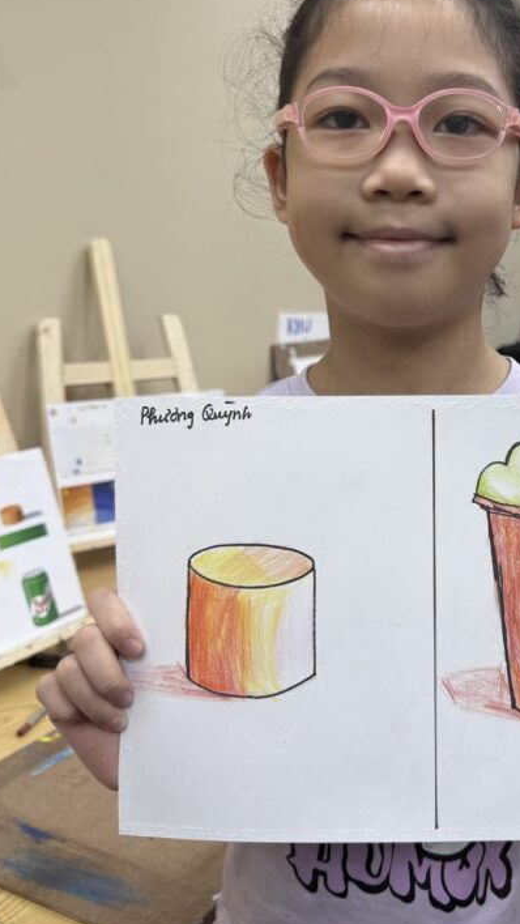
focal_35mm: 37
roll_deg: -2.7
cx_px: 442
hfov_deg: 30.9
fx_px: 906
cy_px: 393
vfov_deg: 53.8
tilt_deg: -7.8
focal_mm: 6.76
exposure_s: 1/127
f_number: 1.78
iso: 64
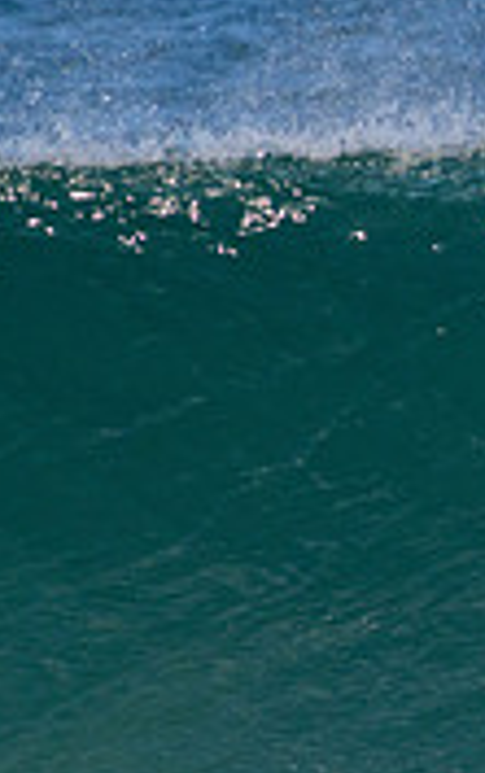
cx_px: 1005
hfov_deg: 0.5
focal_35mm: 2673
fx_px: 56393
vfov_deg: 0.8
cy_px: 435
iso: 1100
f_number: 11
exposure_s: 1/2000
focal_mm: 800
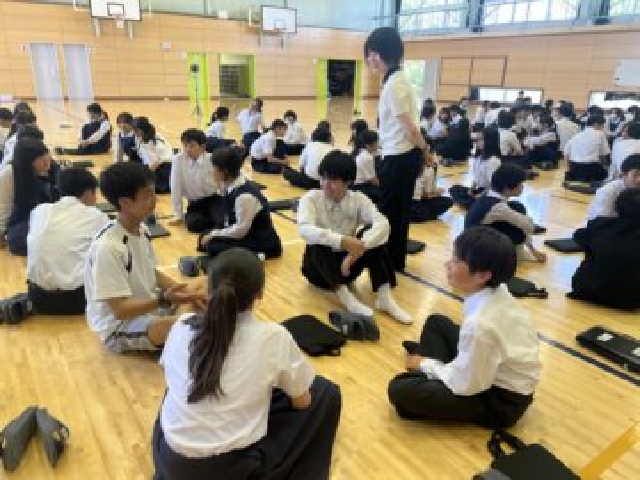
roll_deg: -1.8
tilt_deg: -19.6
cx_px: 320
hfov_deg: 67.3
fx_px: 481
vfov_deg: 53.1
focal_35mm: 26
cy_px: 240
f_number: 1.5
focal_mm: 5.7
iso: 64
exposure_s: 1/60
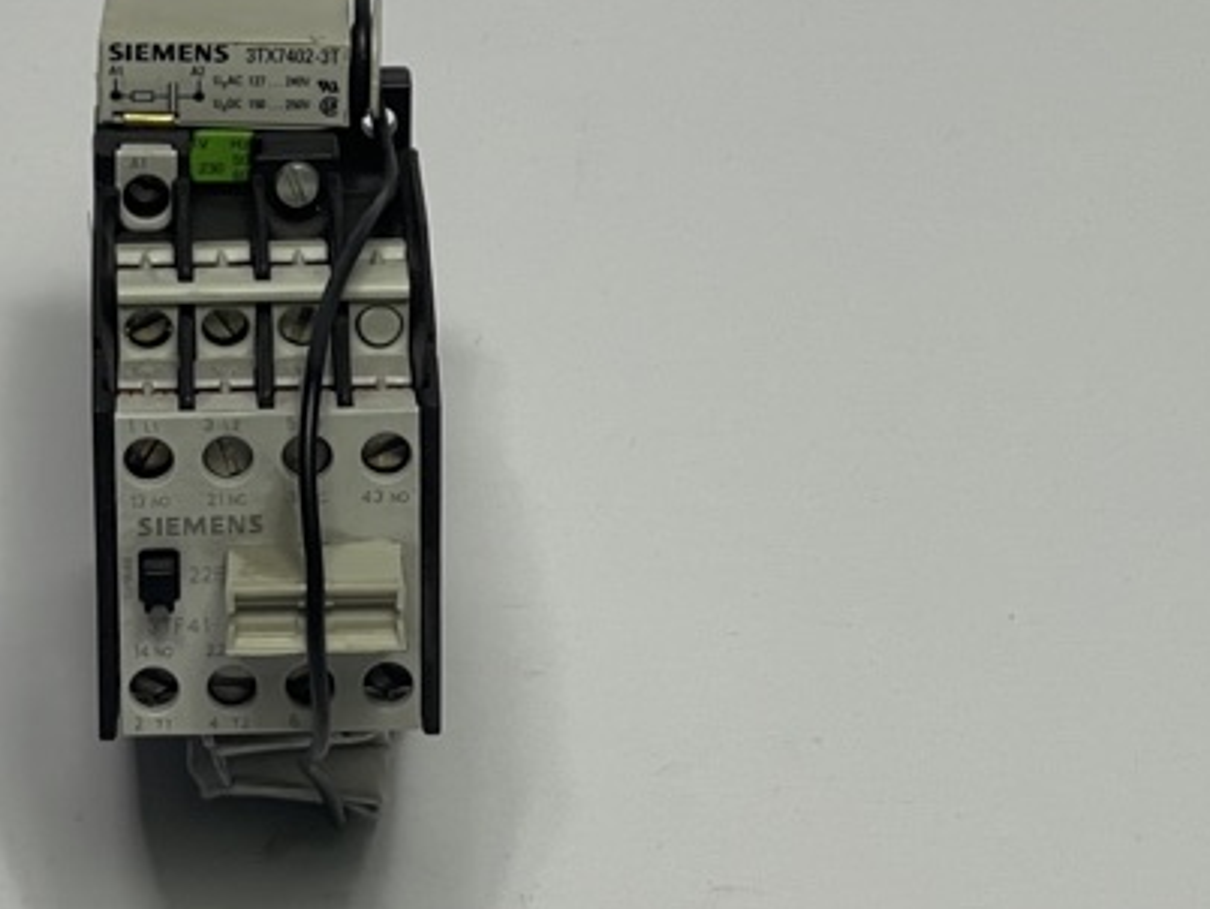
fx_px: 5701
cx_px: 334
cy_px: 436
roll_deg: -1.3
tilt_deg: -43.0
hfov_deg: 12.1
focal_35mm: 163
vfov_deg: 9.1
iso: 40
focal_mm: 7.5
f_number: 2.2
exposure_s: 1/100
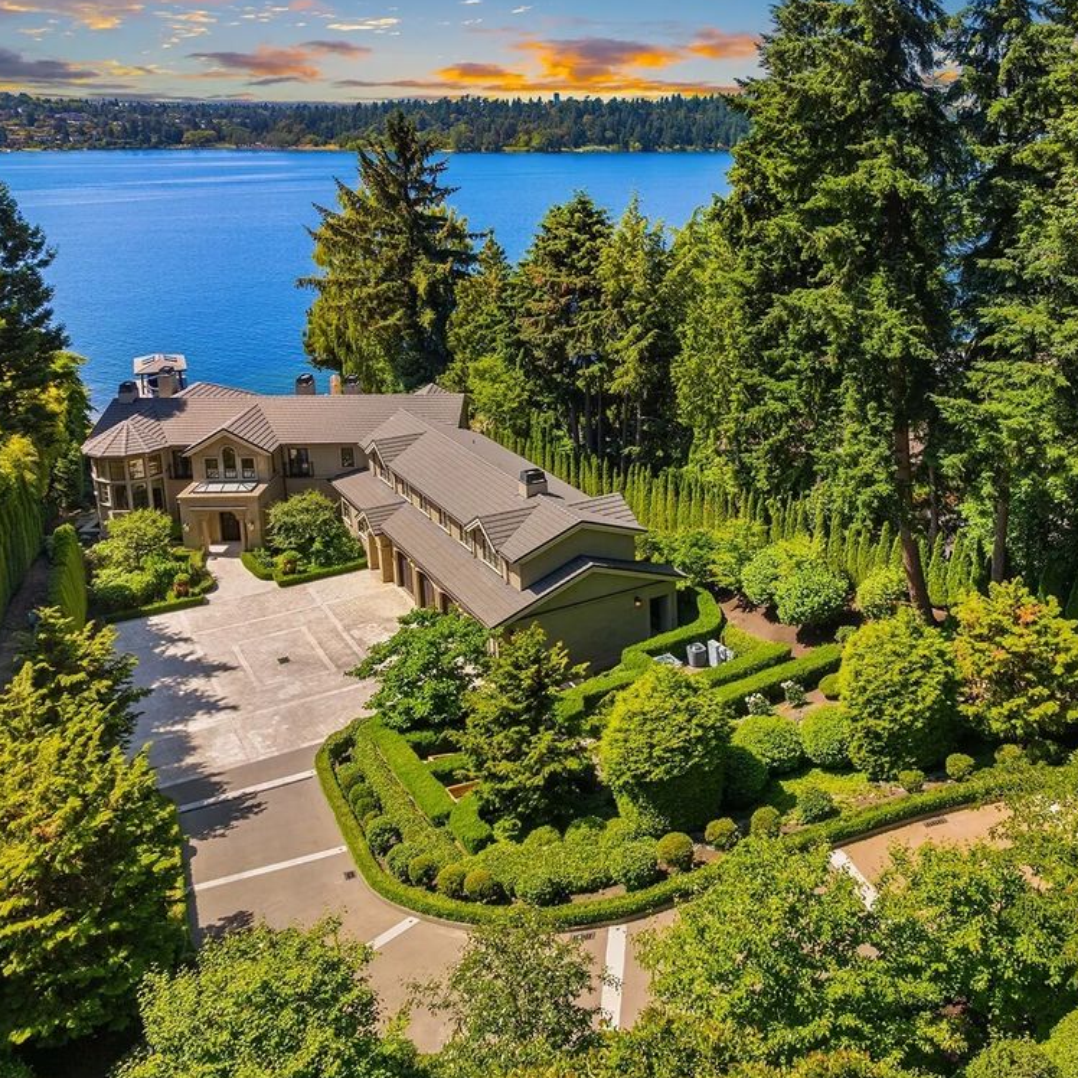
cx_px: 657
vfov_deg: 55.6
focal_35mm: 29
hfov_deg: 55.1
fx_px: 1022
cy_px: 535
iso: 170
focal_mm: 12.29
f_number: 2.8
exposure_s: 1/1600
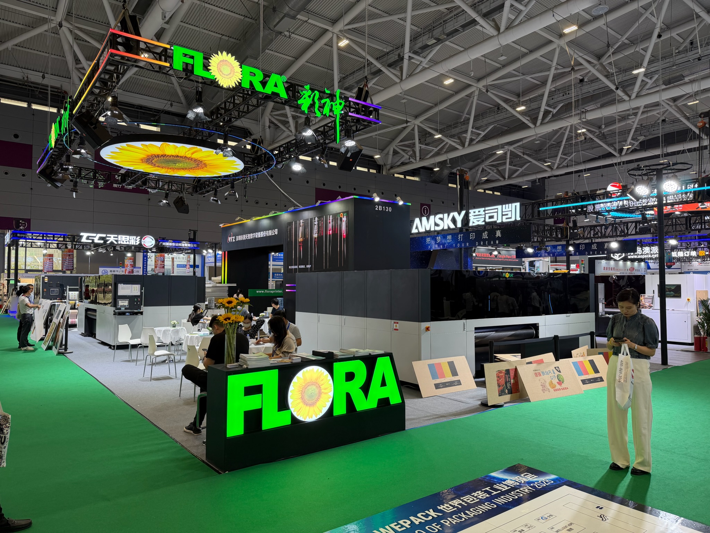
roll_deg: -0.7
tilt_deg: +2.2
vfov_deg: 56.8
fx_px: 492
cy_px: 266
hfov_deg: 71.6
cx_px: 355
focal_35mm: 24
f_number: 1.78
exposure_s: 1/100
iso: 80
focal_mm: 6.76
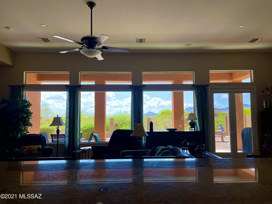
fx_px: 204
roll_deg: +0.2
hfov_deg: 67.3
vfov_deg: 53.1
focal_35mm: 26
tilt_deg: +3.2
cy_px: 102
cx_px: 136
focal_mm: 5.1
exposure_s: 1/472
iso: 32
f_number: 1.6
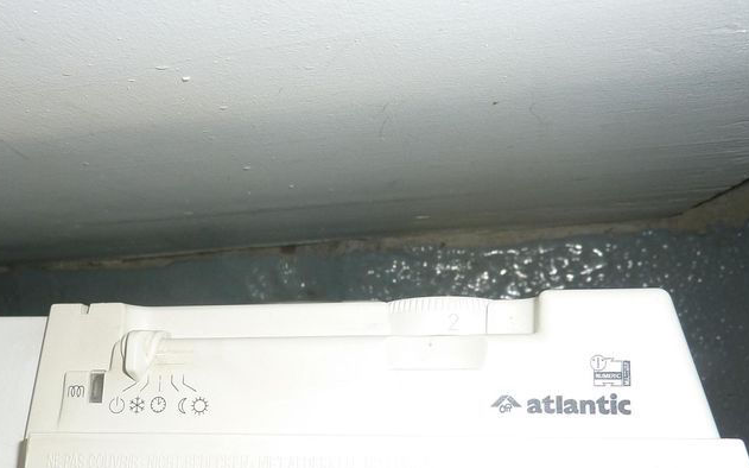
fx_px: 857
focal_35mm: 42
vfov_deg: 30.2
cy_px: 331
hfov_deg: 47.0
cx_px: 312
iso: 100
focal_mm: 4.1
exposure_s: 1/30
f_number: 3.3
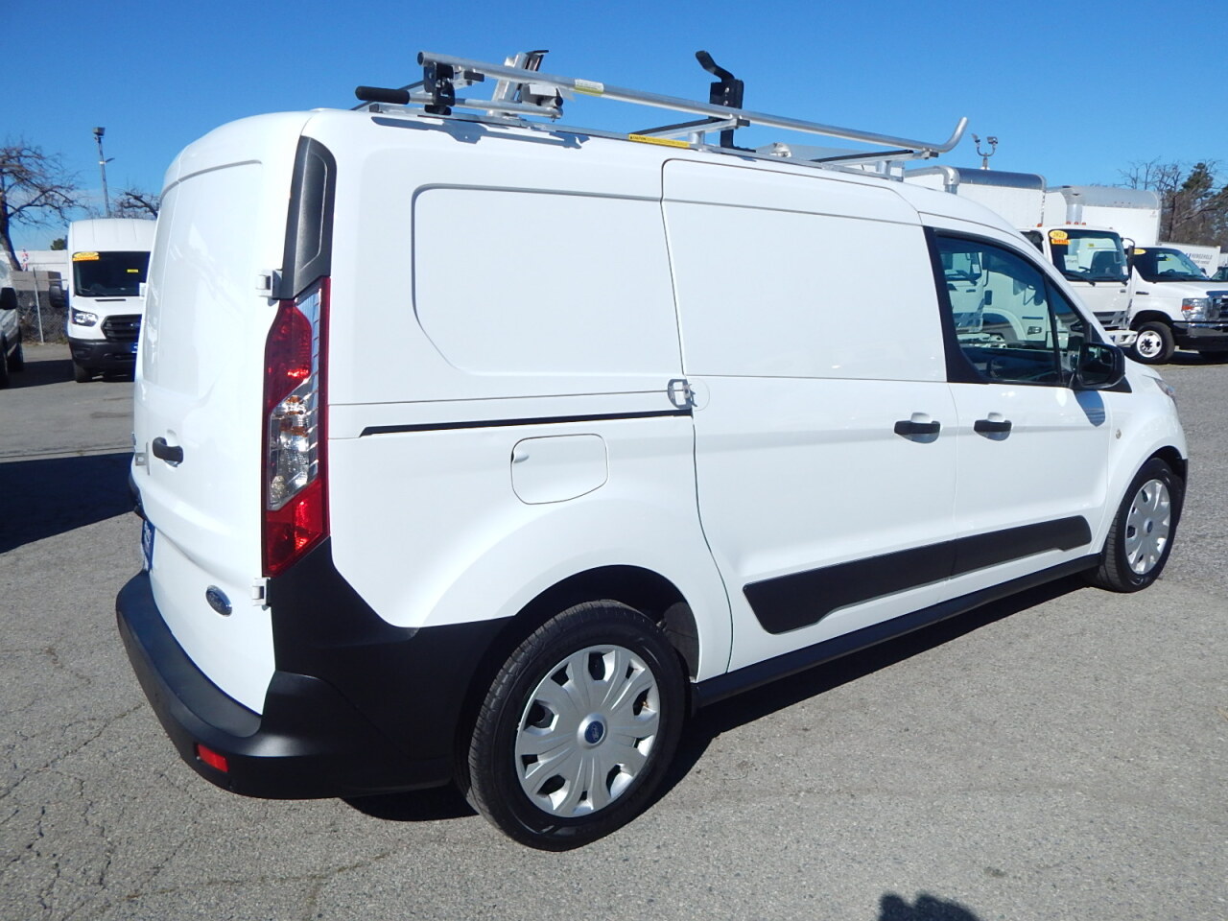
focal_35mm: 25
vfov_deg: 54.9
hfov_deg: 69.4
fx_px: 887
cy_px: 460
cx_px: 614
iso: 125
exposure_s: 1/1500
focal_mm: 4.5
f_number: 6.1
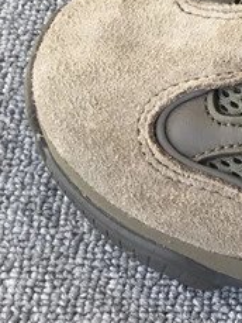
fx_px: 1136
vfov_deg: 15.4
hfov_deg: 10.8
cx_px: 533
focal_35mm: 122
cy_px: -84
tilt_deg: -57.5
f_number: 2.4
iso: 25
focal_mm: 3.3
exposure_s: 1/100
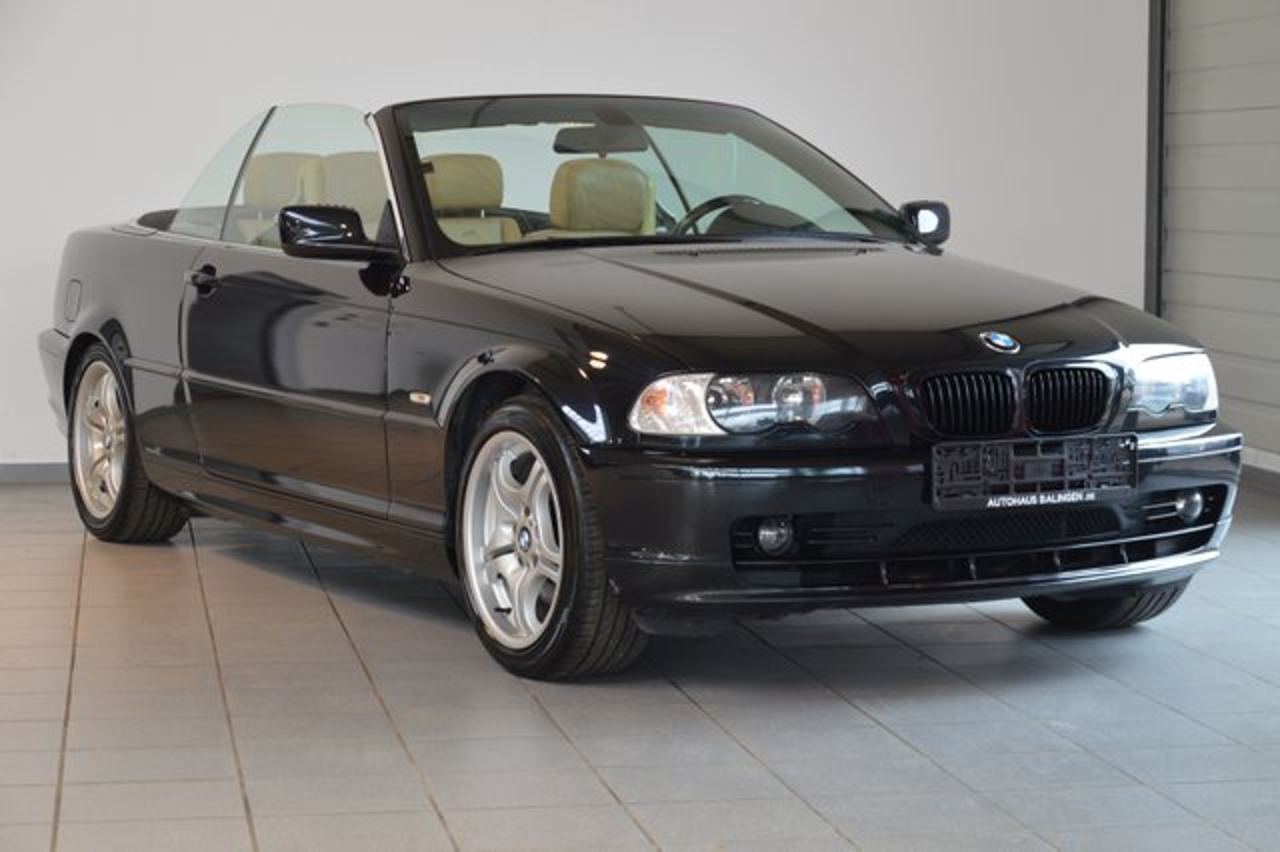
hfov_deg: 27.0
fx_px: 2665
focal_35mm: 75
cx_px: 640
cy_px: 426
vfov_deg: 18.2
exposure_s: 1/15
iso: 400
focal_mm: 50
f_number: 5
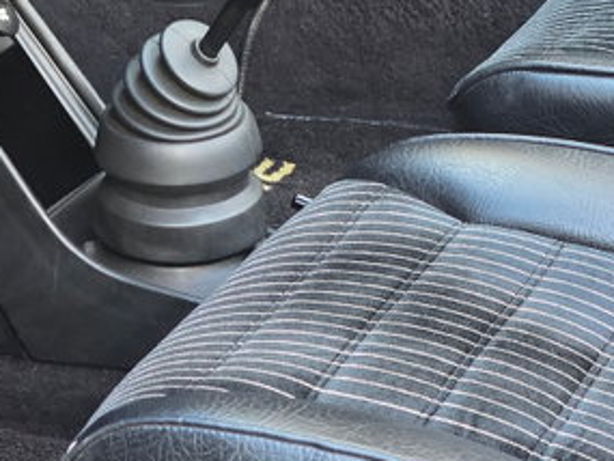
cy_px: 28
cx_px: 468
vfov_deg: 8.0
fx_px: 3301
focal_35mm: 186
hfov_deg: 10.6
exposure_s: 1/120
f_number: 2.4
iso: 320
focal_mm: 7.9
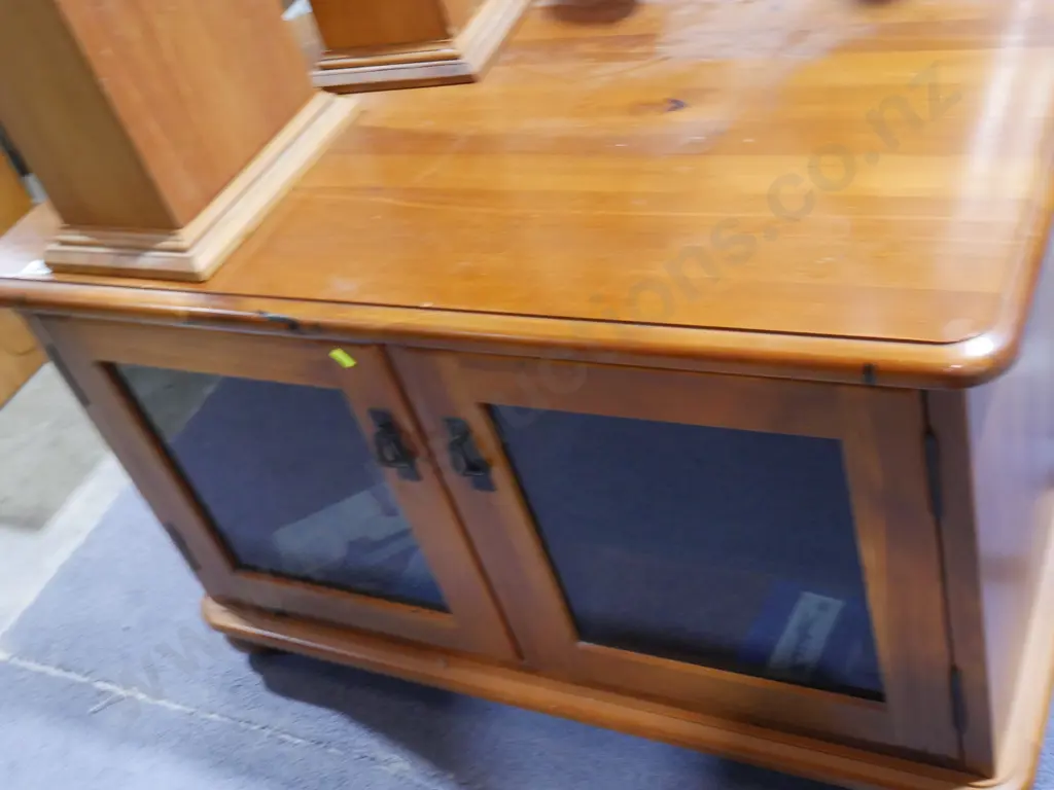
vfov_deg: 34.3
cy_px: 395
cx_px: 527
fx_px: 1279
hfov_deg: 44.8
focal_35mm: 42
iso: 3200
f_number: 9
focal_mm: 21
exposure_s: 1/40
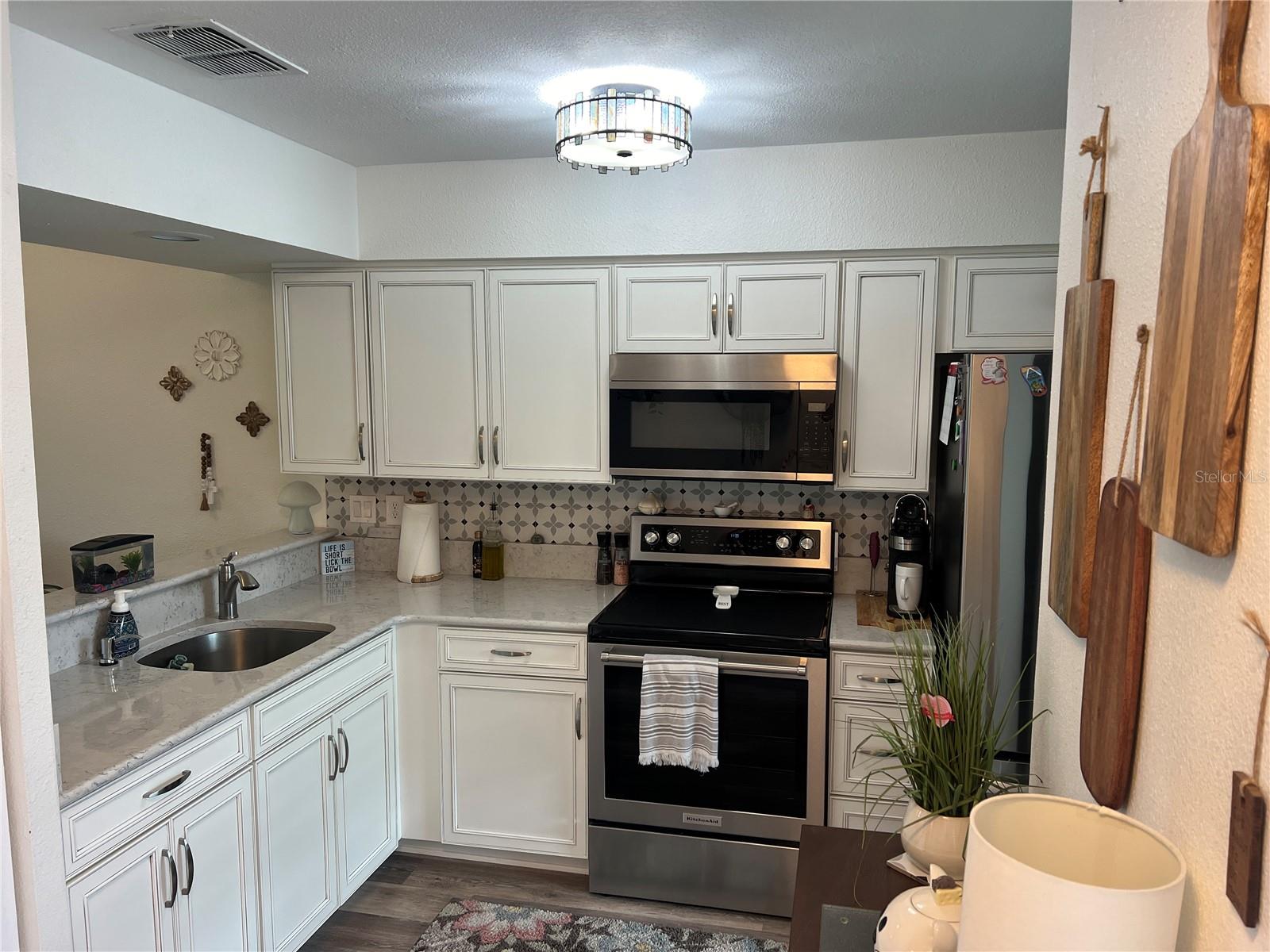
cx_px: 635
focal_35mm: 26
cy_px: 476
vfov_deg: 53.1
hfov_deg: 67.3
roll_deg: +0.5
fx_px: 954
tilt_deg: -6.4
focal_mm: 5.7
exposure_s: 1/120
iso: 100
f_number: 1.5
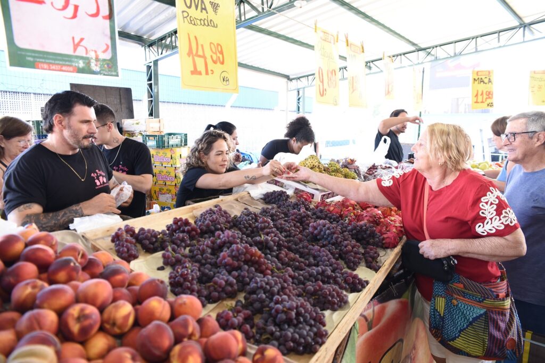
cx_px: 272
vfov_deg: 53.1
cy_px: 182
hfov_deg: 73.8
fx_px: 363
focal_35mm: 24
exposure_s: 1/160
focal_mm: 24
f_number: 4
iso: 1000
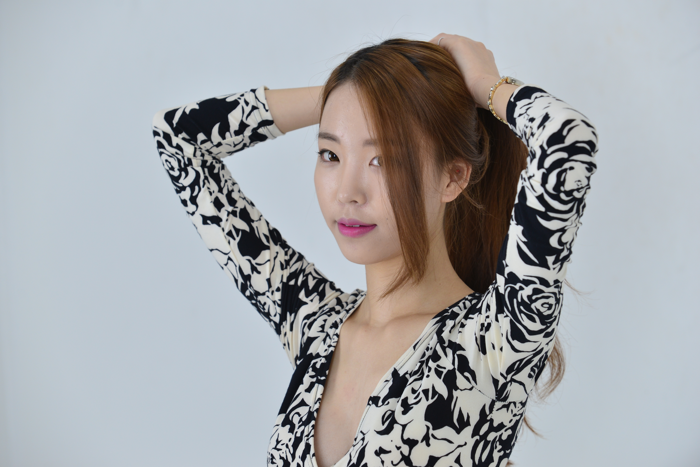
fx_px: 2529
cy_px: 234
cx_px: 350
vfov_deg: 10.6
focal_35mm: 130
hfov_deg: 15.8
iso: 500
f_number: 4.5
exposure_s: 1/250
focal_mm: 130
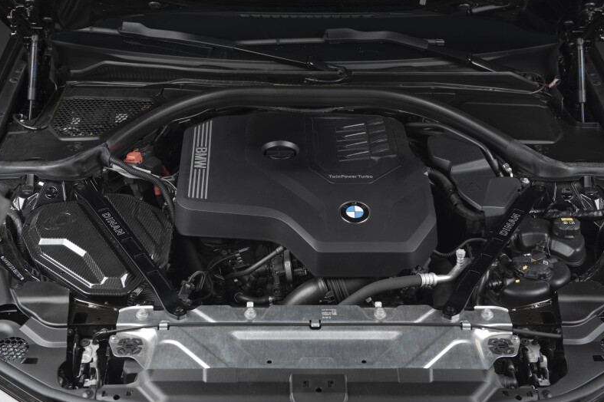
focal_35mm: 59
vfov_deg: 23.0
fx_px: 989
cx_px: 299
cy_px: 199
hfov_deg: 33.9
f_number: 5.6
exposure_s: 1/125
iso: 100
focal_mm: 58
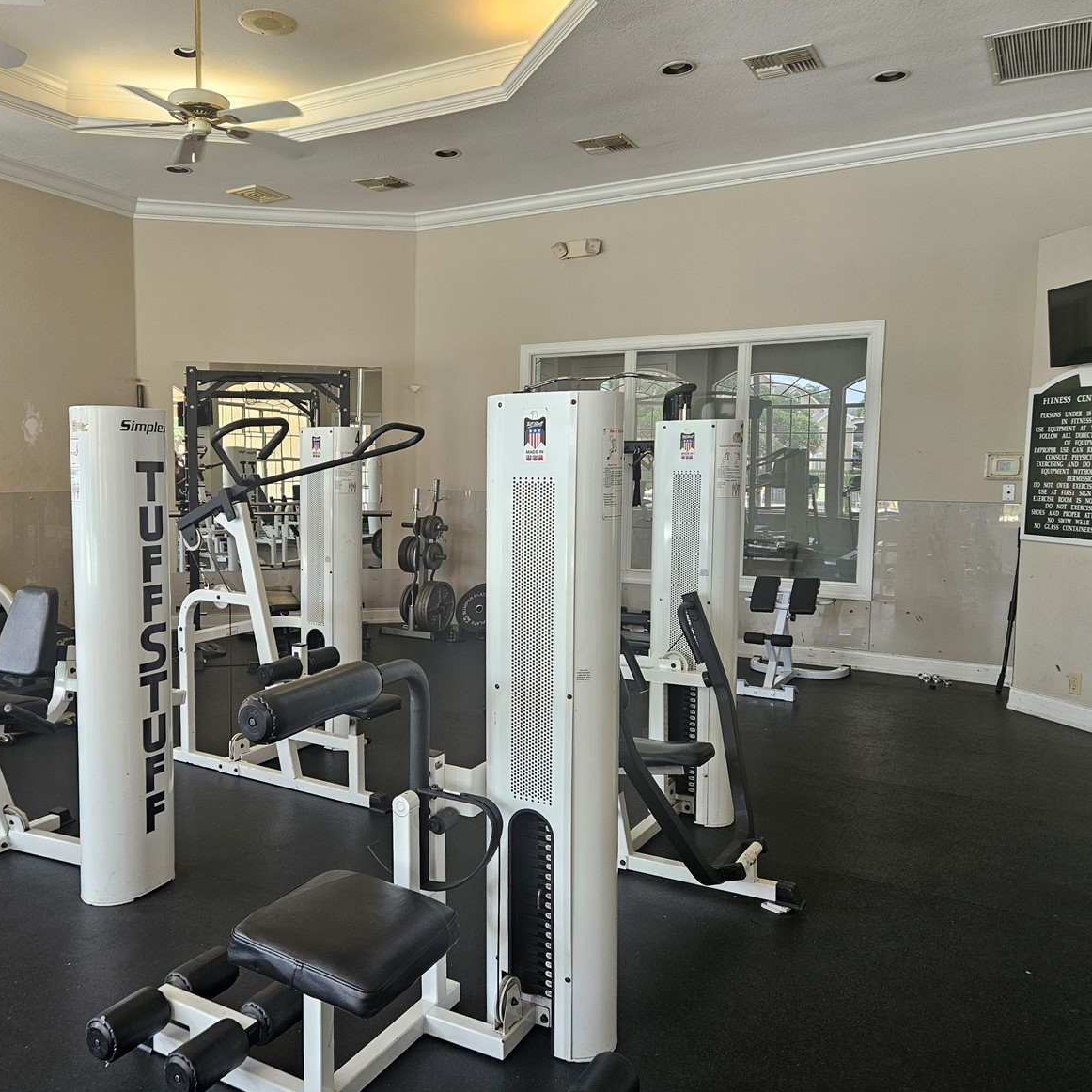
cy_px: 553
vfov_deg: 57.3
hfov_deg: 56.8
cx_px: 430
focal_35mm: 28
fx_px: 999
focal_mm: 5.4
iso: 125
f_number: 1.8
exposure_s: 1/120
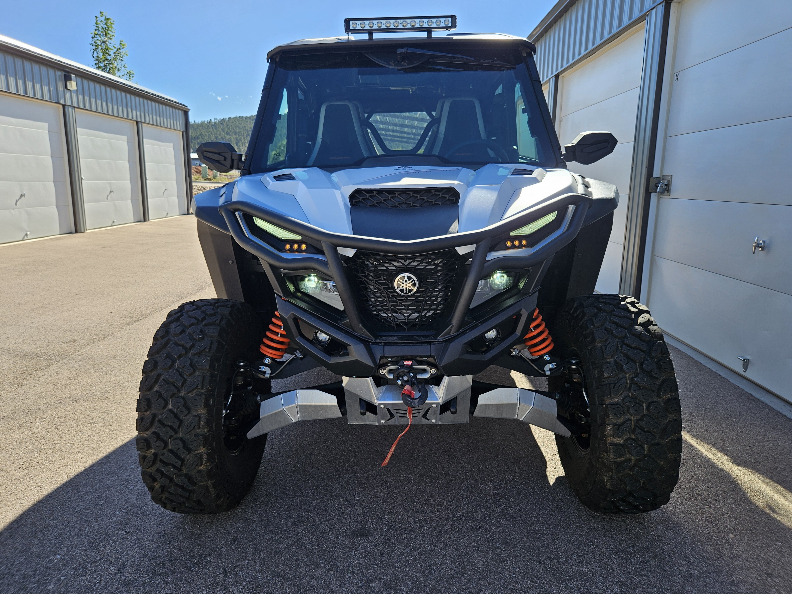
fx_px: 549
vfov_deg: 56.8
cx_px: 386
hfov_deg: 71.6
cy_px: 290
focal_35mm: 24
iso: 25
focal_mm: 5.4
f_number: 1.8
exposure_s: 1/848
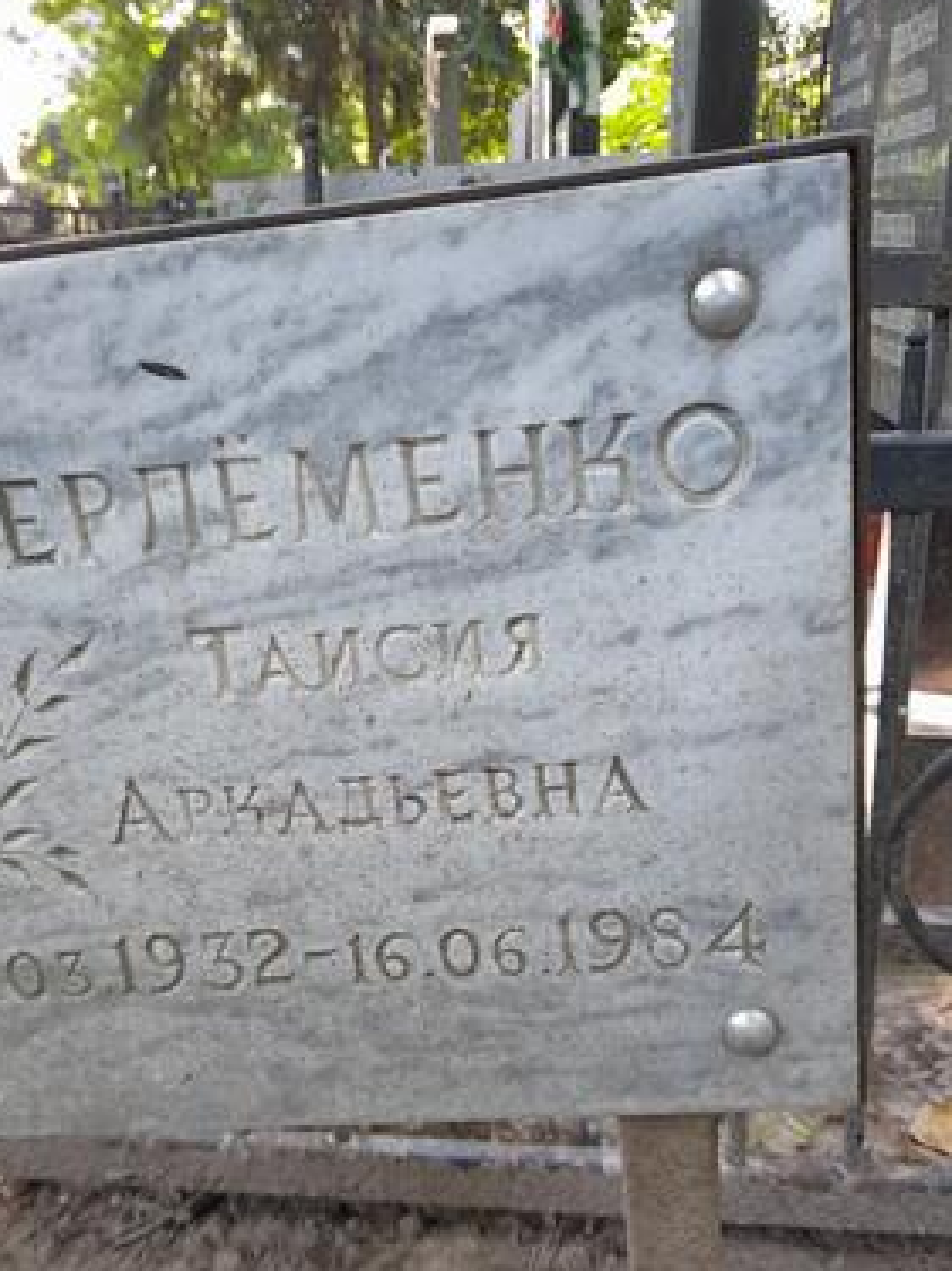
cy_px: 800
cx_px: 417
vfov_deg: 46.4
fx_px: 1468
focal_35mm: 40
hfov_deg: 35.9
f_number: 2
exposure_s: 1/50
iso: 100
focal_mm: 4.6
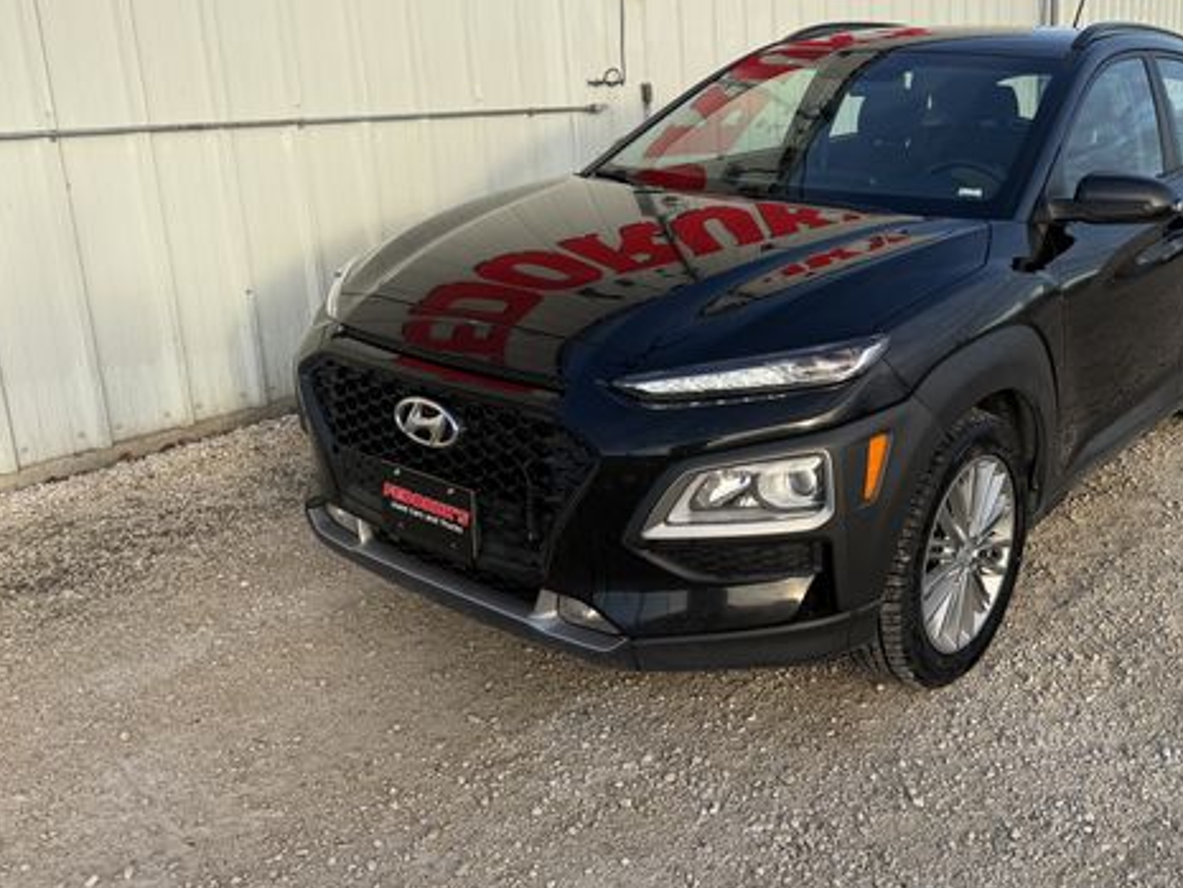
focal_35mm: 33
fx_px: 1128
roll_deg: +1.8
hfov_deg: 54.2
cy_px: 366
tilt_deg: -12.8
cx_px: 789
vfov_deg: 42.8
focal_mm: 6.76
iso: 80
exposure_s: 1/1211
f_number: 1.78
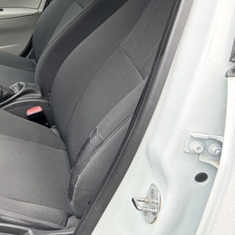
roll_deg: +1.2
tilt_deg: -24.9
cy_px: 75
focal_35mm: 51
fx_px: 392
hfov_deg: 30.7
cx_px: -8
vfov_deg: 33.1
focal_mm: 5.96
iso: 125
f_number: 1.6
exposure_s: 1/128
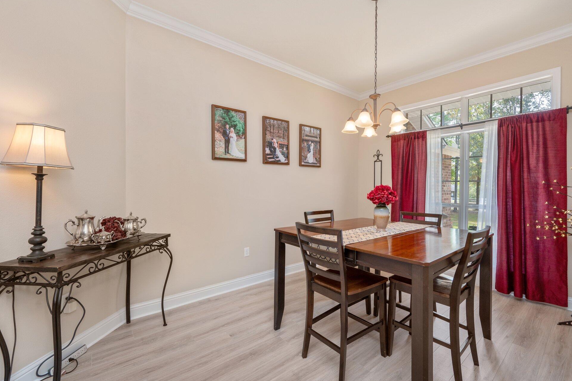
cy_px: 186
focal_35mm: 15
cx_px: 306
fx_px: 238
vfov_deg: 77.2
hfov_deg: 100.3
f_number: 7.1
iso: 400
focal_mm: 14
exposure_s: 1/40
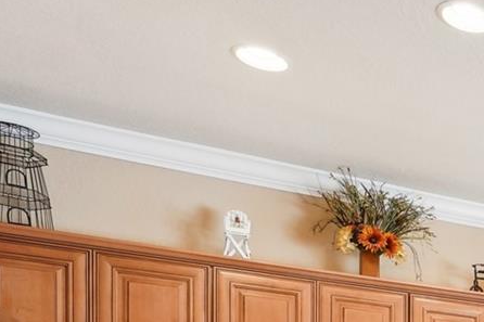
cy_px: 546
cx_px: 831
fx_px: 820
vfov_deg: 18.4
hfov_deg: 22.4
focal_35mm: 61
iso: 400
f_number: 8
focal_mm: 17
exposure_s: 1/6
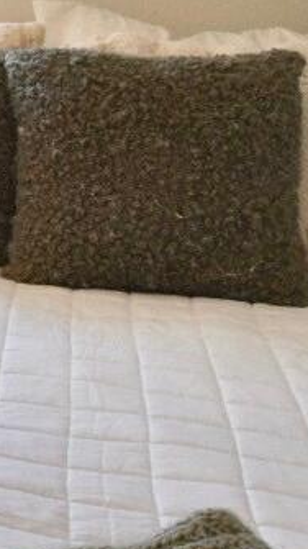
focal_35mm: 76
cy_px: 15
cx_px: -593
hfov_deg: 11.0
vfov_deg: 26.6
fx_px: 1105
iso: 400
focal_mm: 10
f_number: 5.6
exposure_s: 1/125
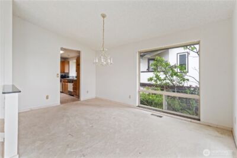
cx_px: 118
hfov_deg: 96.7
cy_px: 79
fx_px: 105
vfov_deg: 73.8
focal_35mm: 16
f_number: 8
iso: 125
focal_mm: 16
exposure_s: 1/3
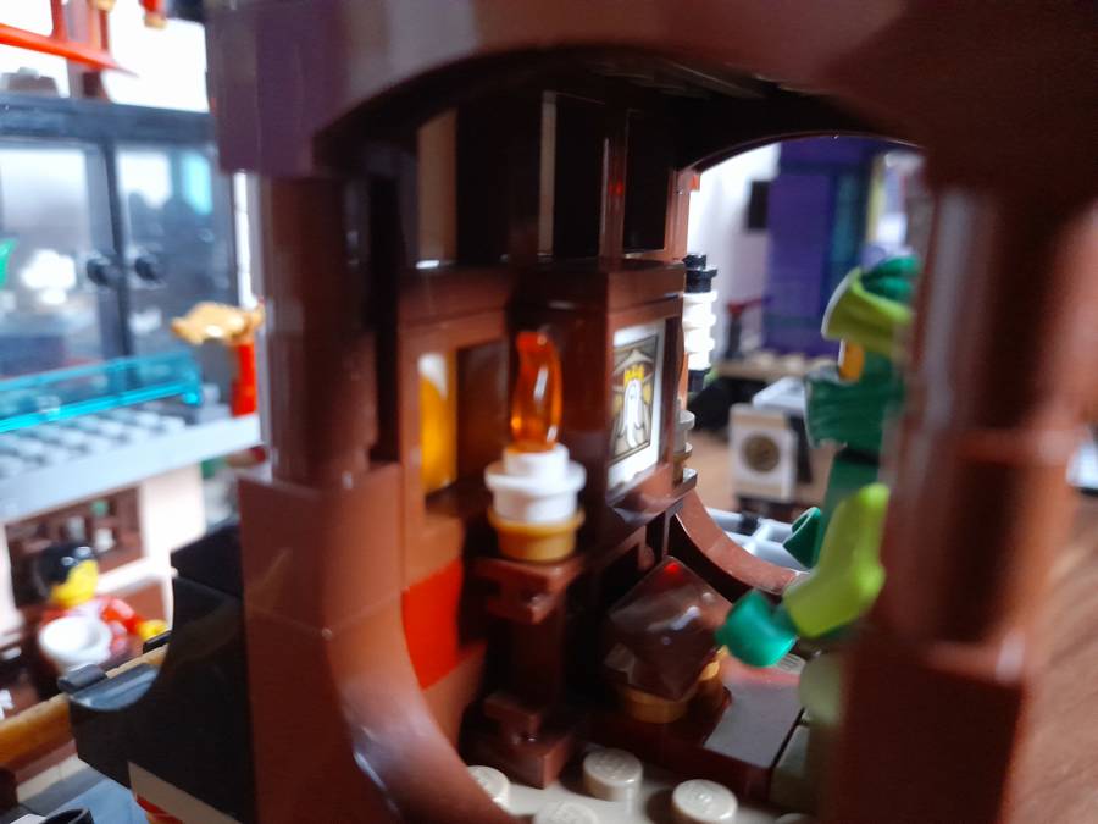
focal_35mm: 25
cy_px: 412
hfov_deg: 69.4
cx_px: 549
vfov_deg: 54.9
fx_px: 793
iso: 800
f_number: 2
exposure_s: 1/10
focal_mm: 4.6
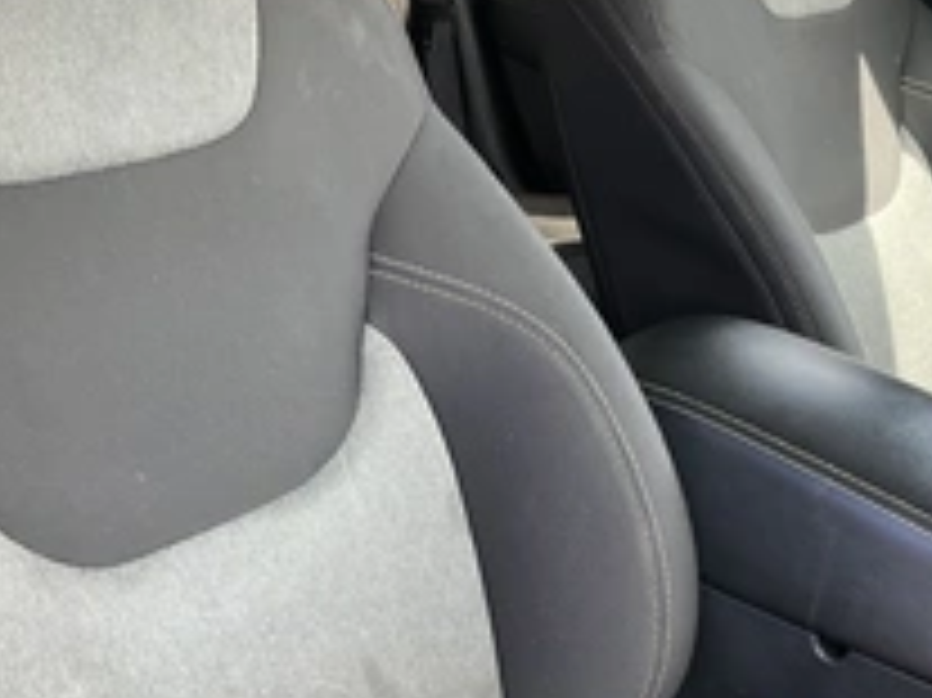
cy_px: 428
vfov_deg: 26.0
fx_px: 1507
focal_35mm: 56
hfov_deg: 34.2
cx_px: 567
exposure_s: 1/122
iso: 64
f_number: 1.8
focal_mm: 3
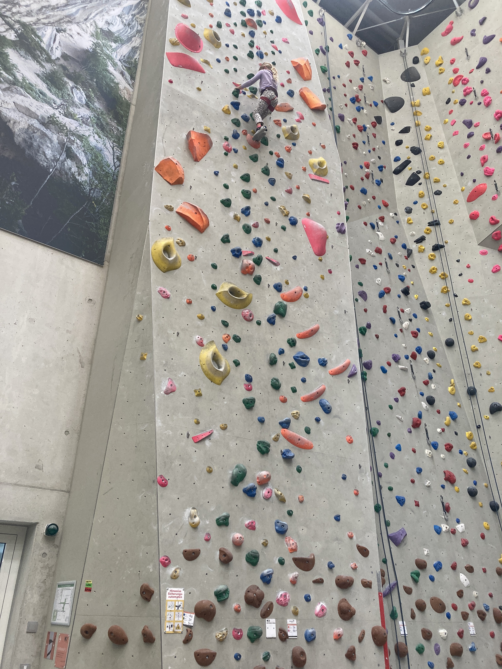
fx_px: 541
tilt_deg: +29.6
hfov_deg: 49.7
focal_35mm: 28
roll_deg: -1.2
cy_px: 334
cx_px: 251
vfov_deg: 63.4
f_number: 1.8
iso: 80
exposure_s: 1/121
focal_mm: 3.99
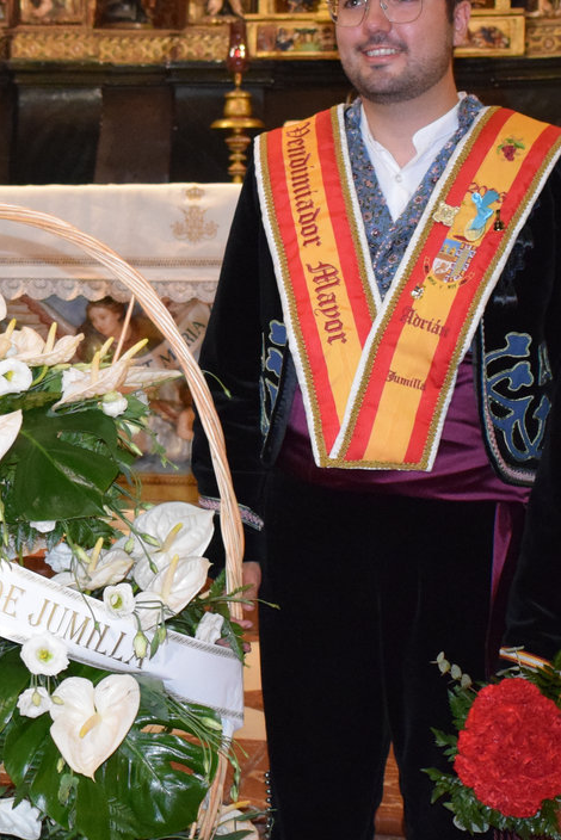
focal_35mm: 93
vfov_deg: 21.9
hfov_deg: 14.4
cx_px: -10
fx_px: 2175
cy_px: 415
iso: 3200
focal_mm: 27
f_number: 4
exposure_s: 1/60
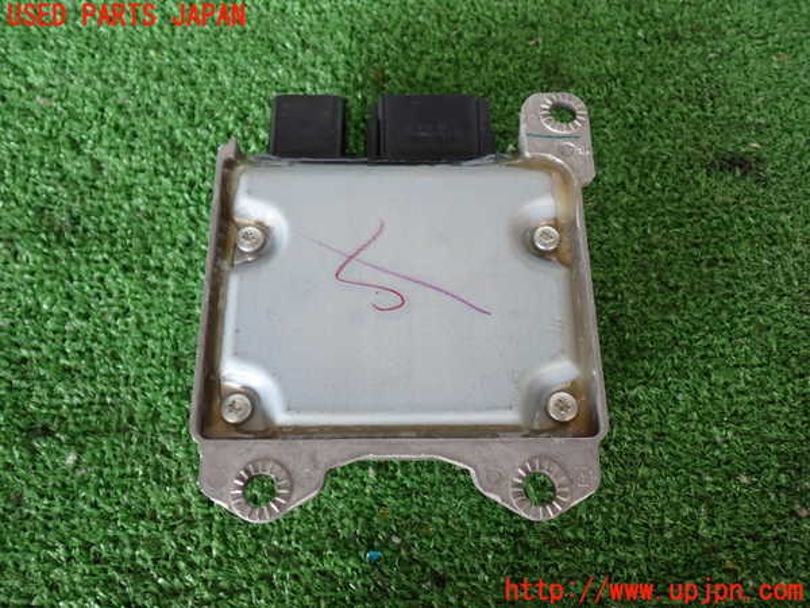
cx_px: 405
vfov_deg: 44.2
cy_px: 304
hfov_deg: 56.8
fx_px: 749
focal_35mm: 32
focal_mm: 5.79
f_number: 2.4
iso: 200
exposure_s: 1/60
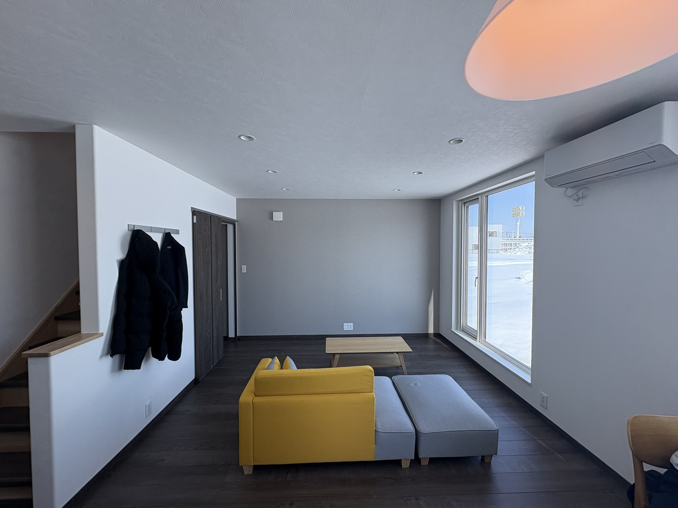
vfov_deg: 85.7
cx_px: 339
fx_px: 274
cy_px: 254
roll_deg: +0.8
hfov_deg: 102.1
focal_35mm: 14
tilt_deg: -0.2
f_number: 2.2
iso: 50
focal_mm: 2.22
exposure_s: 1/175
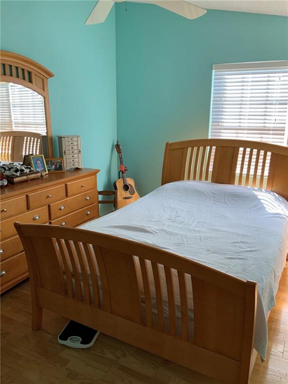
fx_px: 322
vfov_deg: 61.7
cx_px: 144
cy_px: 192
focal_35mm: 29
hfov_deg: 48.2
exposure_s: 1/96
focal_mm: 3
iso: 64
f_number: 1.8
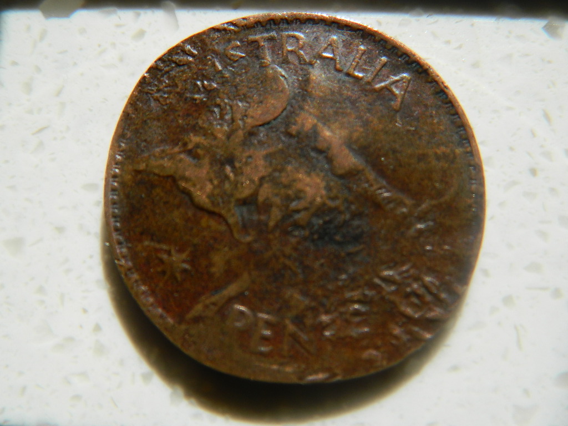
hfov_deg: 52.6
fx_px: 574
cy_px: 213
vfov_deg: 40.7
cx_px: 284
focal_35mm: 35
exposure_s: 1/640
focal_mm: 6.2
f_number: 3.3
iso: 80
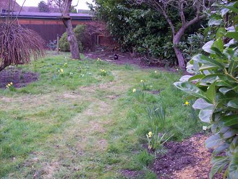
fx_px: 248
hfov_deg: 51.4
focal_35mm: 36
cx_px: 119
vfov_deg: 39.7
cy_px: 90
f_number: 2.7
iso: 80
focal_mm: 6
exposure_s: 1/74.6
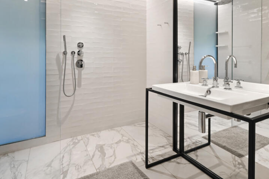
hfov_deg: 83.9
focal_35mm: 20
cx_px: 126
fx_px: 149
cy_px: 61
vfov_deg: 60.6
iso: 200
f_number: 16
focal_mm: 14
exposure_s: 1/2
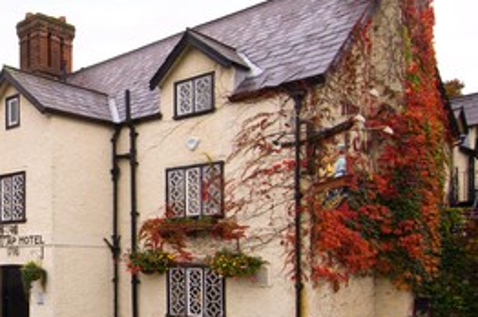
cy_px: 98
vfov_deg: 32.2
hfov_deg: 42.5
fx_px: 544
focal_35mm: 41
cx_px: 27
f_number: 6.3
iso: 400
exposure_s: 1/100
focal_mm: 14
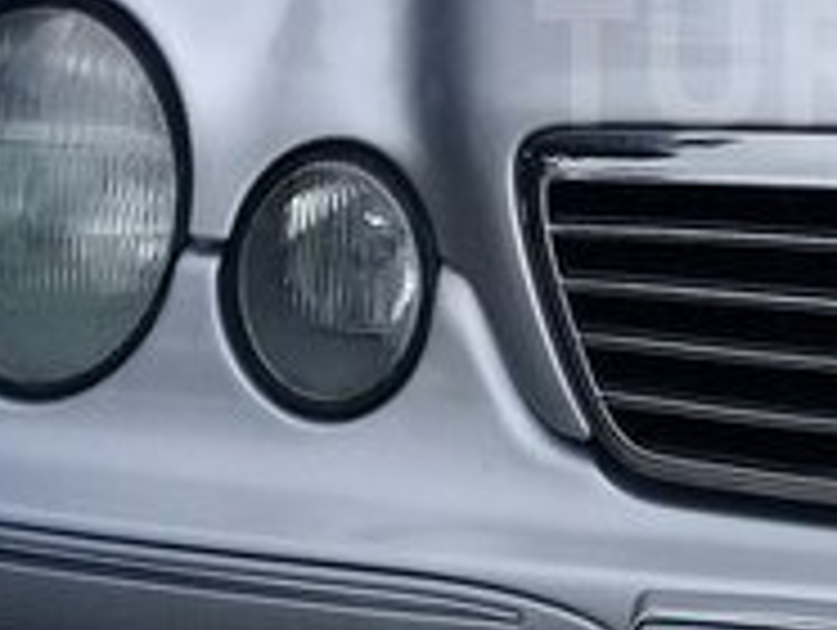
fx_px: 2663
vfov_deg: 13.4
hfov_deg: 17.1
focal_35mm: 110
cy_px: 61
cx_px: 994
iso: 50
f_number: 2.2
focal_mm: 3.3
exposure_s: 1/1121
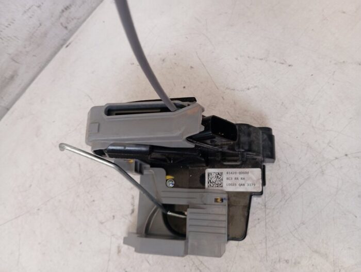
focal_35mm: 28
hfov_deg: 63.4
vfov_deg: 49.9
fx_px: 292
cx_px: 180
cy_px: 136
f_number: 1.8
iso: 242
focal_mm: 4.22
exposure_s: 1/33.3
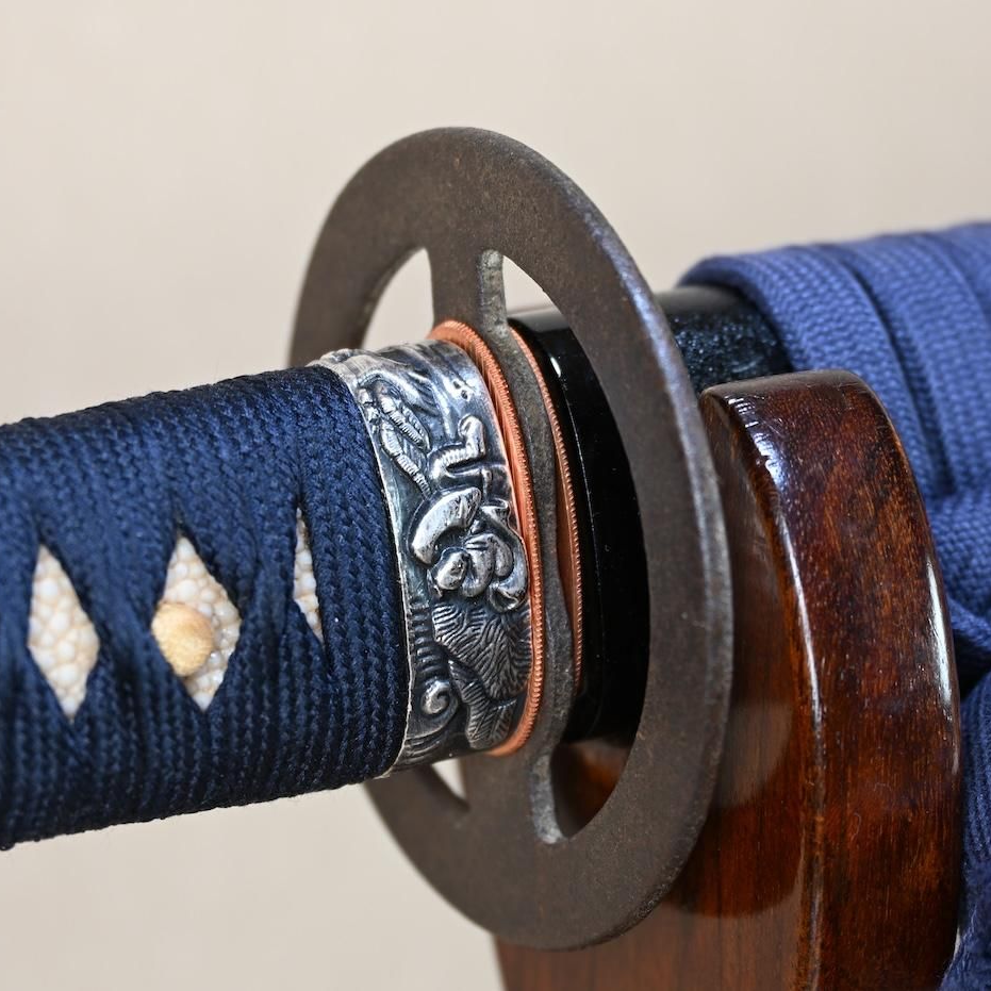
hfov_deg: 14.0
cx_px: 479
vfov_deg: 14.0
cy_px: 496
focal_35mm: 125
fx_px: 4037
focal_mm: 65
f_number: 5
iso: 100
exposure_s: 1/2
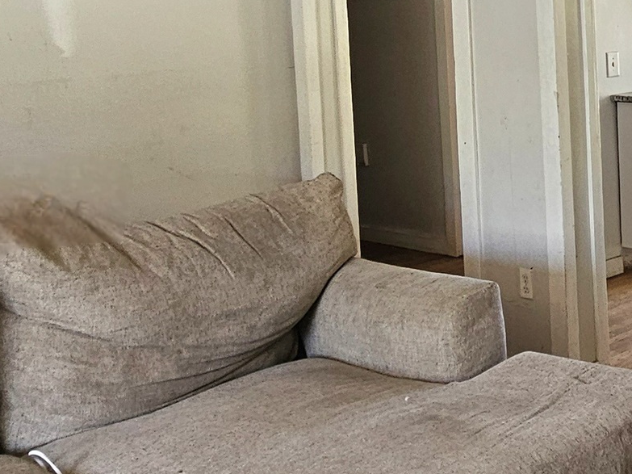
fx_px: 931
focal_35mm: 51
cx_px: 844
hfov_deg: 29.4
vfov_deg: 27.5
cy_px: 44
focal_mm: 2.2
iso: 125
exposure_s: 1/77.5
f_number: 2.2
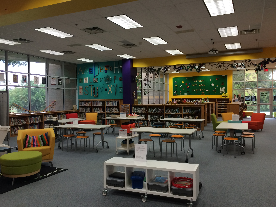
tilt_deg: -1.6
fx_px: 239
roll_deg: +2.2
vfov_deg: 46.8
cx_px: 136
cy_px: 104
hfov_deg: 60.0
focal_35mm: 30
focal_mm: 4.15
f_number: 2.2
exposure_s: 1/30
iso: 50
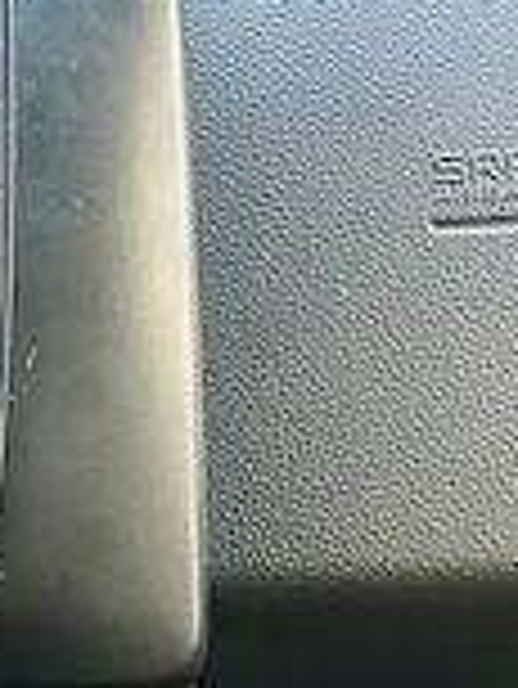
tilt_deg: -18.0
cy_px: 400
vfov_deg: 7.9
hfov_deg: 5.8
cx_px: -482
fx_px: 5001
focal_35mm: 251
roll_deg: +0.8
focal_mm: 6.86
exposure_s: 1/80
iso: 125
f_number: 1.78
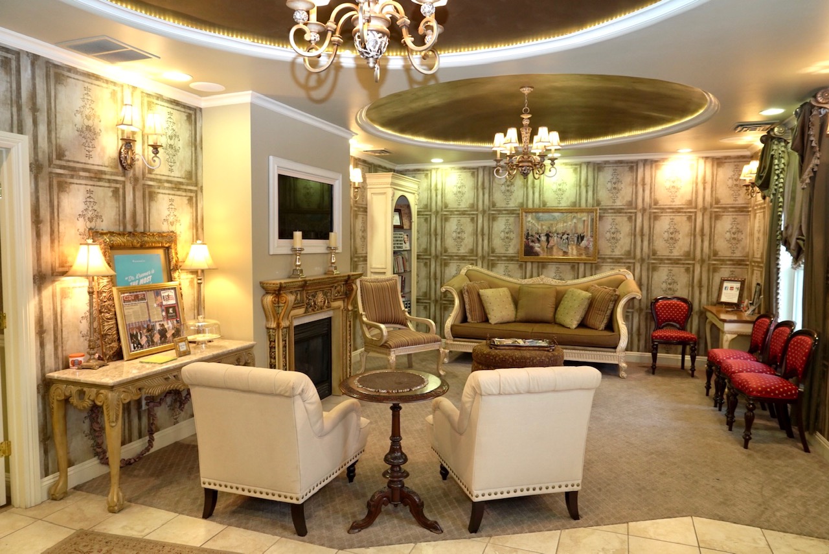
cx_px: 414
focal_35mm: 24
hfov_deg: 73.7
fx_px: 553
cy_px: 277
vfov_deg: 53.2
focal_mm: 24
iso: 1600
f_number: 6.3
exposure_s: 1/40
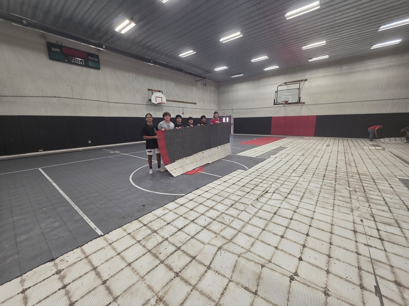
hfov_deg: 106.2
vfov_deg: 89.9
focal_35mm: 13
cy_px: 153
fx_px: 154
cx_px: 204
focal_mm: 2.2
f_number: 1.9
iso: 100
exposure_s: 1/120
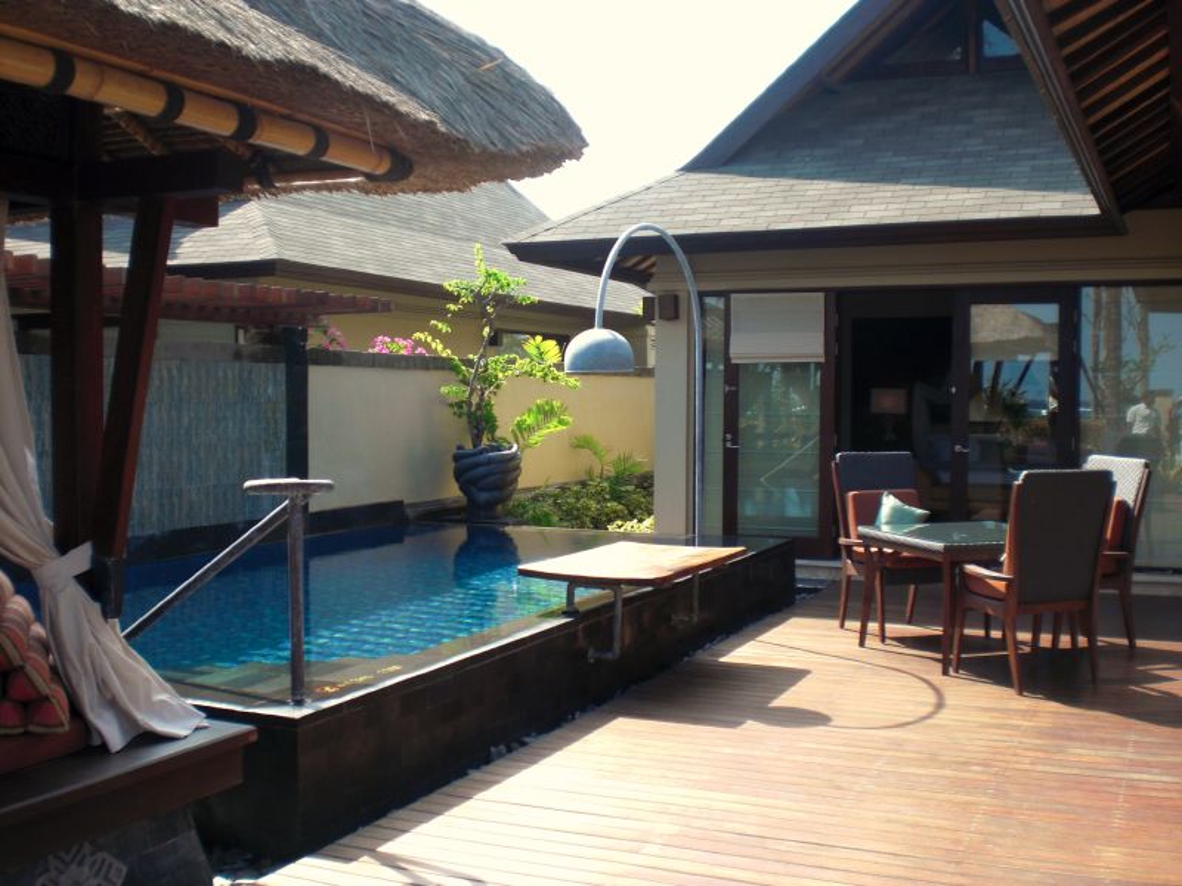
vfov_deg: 37.7
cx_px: 591
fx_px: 1298
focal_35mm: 38
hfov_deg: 49.0
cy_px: 443
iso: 64
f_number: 3.1
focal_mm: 6.3
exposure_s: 1/250
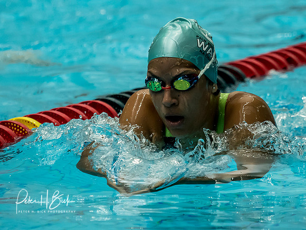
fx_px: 3888
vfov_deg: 3.4
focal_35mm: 440
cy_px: 98
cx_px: 169
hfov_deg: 4.5
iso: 2000
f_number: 2.8
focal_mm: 125
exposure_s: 1/1000
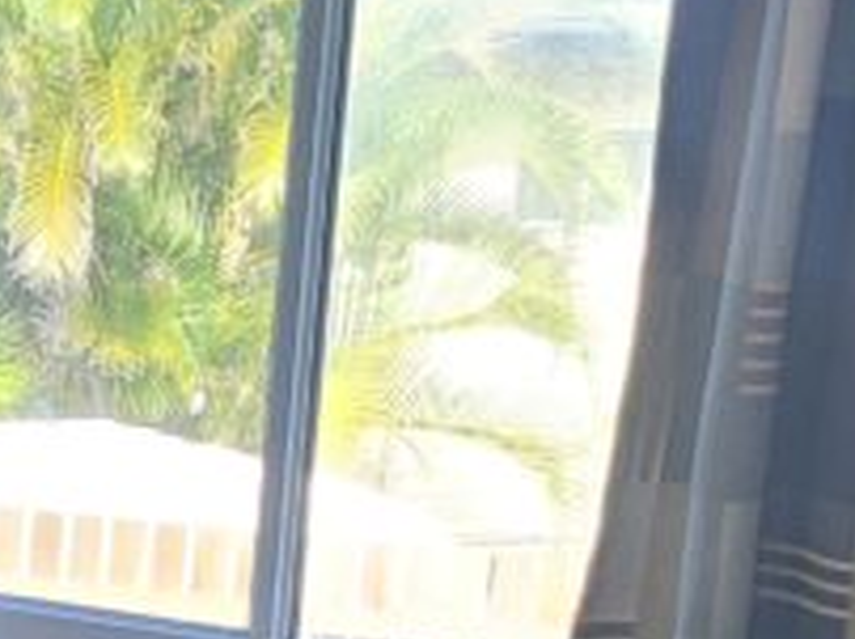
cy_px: 618
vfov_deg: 11.1
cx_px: -969
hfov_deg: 12.7
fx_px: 3256
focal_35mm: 132
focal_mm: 5.4
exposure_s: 1/100
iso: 160
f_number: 1.8
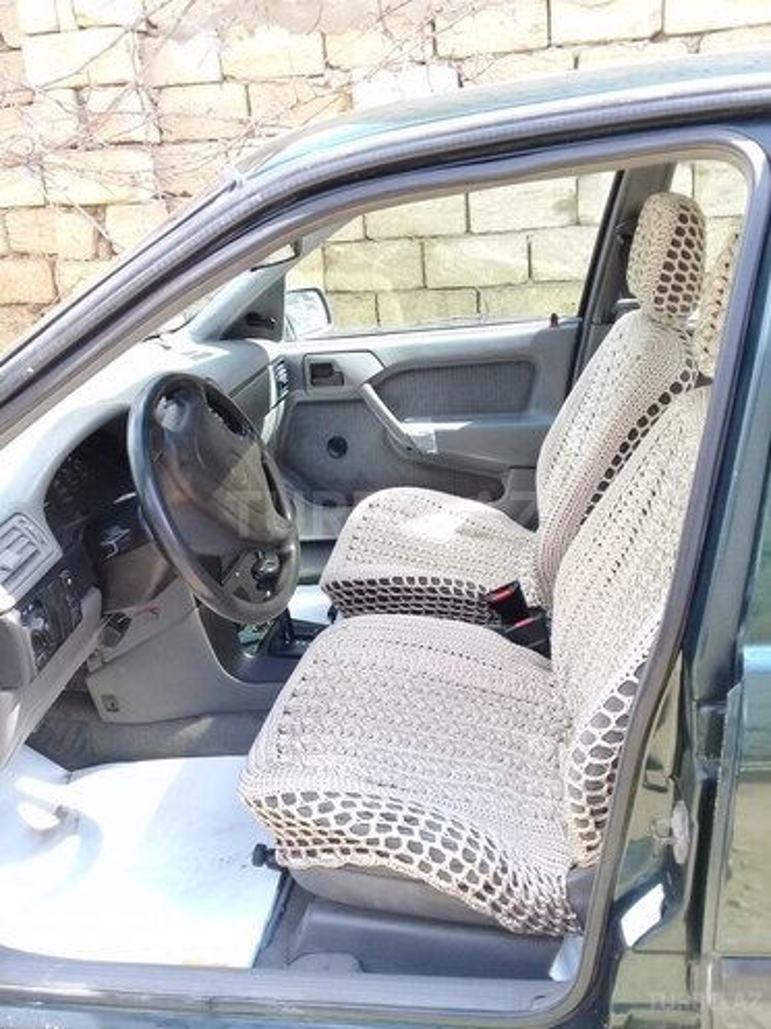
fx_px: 921
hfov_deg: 45.4
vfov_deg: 58.4
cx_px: 386
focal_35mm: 31
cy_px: 514
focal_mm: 3.3
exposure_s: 1/100
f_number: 2.2
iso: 64
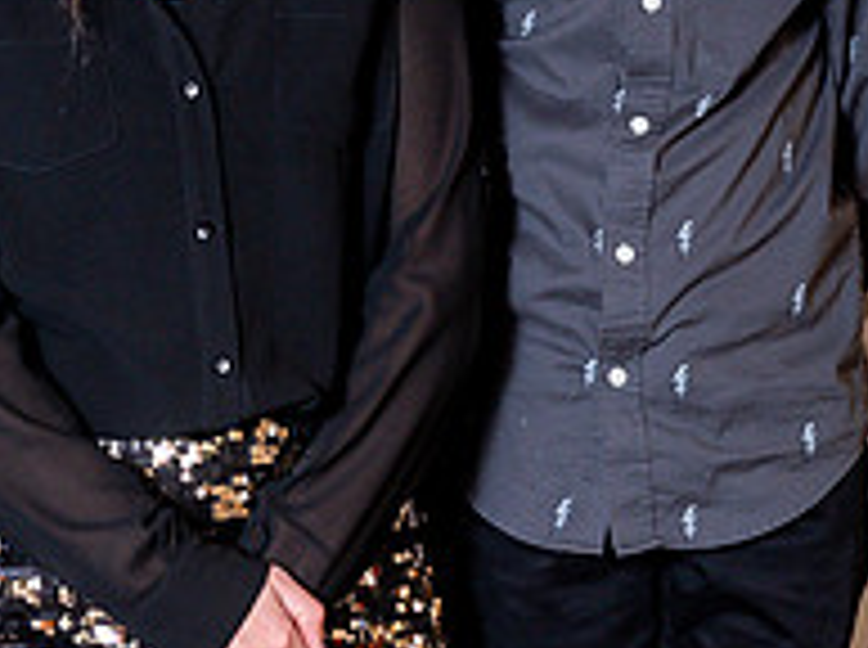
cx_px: 76
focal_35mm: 183
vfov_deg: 8.0
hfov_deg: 10.8
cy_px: -214
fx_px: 4580
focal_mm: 58
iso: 500
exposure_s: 1/200
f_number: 5
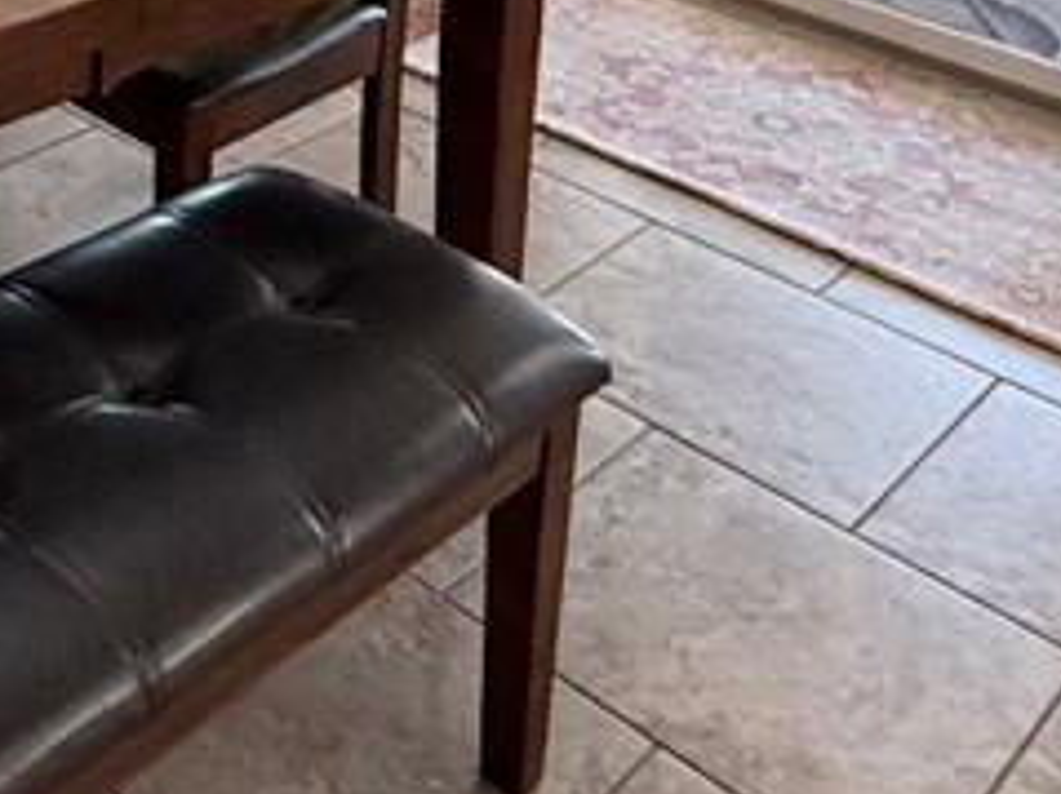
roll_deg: -2.1
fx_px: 1838
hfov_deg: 29.1
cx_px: -111
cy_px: -532
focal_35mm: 60
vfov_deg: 19.7
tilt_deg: -7.1
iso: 320
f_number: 2.2
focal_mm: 2.22
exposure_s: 1/120
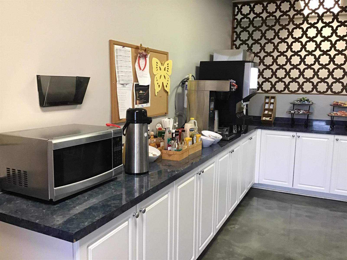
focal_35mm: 31
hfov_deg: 58.4
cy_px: 130
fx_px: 311
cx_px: 174
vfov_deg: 45.4
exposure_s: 1/30
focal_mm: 3.3
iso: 125
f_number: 2.4
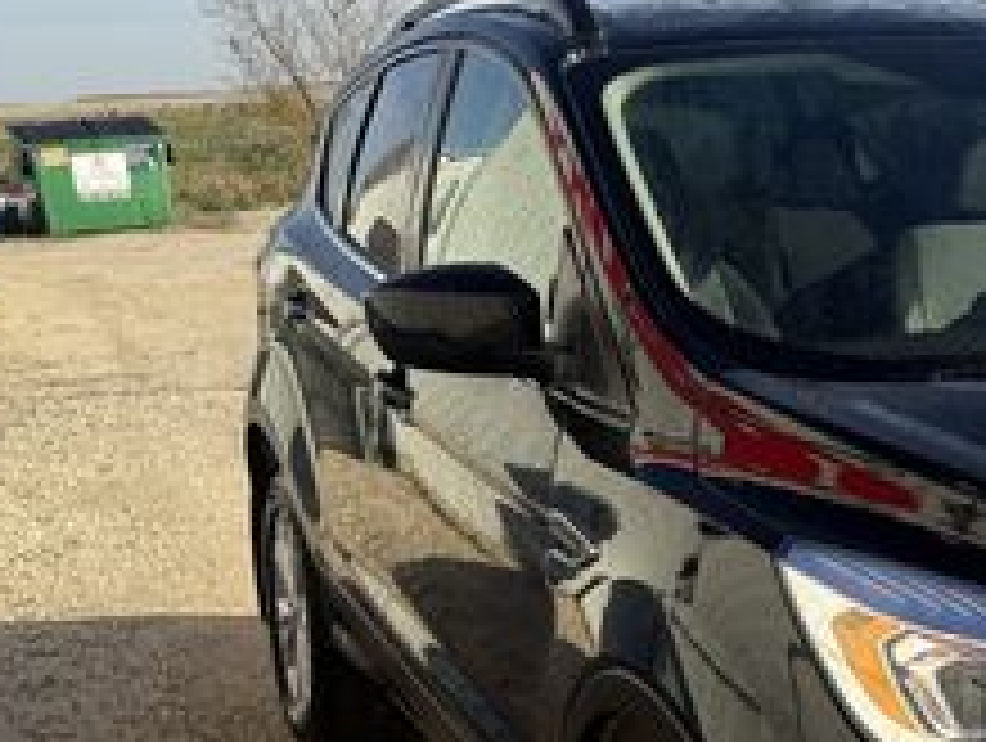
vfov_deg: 20.7
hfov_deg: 25.7
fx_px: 1997
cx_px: 1085
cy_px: 643
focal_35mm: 70
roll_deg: +2.9
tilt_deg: -12.4
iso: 80
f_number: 1.78
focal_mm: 6.76
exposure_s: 1/2907
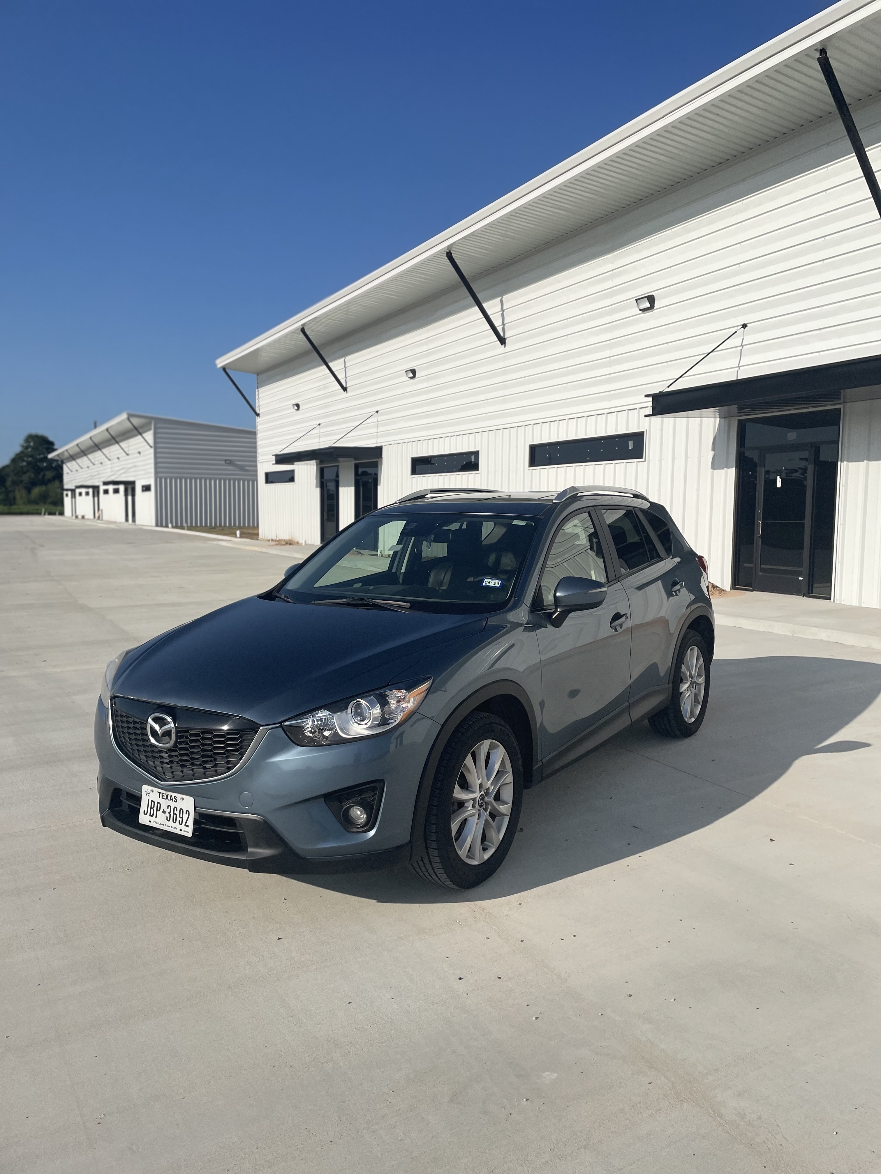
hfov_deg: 53.1
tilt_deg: -4.4
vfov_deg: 67.3
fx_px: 882
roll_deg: -1.6
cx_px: 440
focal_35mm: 26
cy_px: 587
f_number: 1.6
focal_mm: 4.2
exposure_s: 1/9091
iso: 50
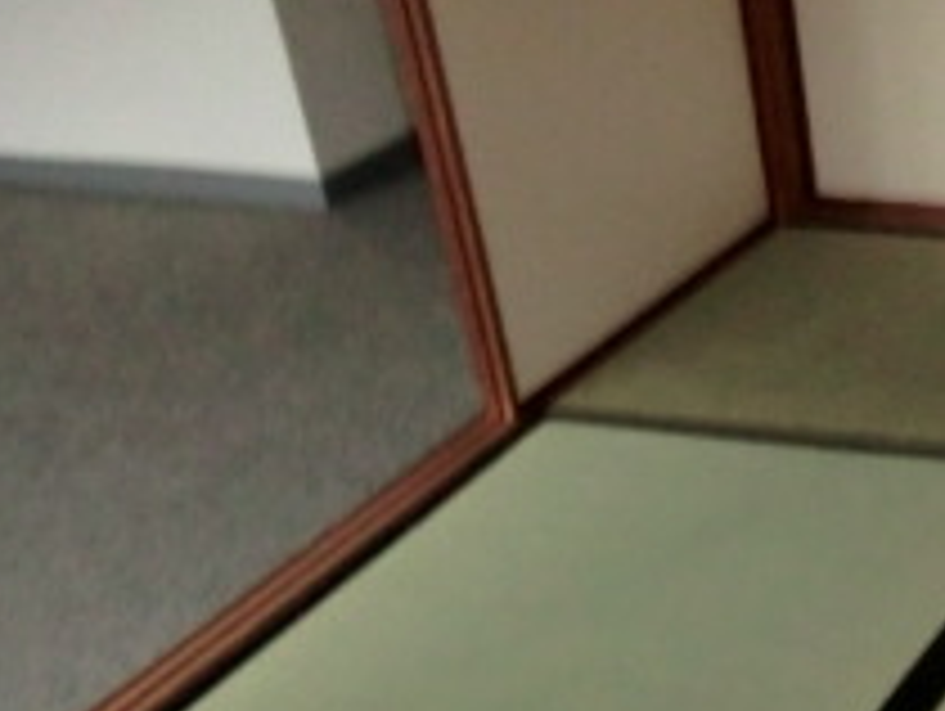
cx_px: 1242
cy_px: 1053
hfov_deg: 23.4
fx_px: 1995
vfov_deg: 18.1
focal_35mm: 73
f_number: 3.2
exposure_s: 1/15
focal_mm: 4.3
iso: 400
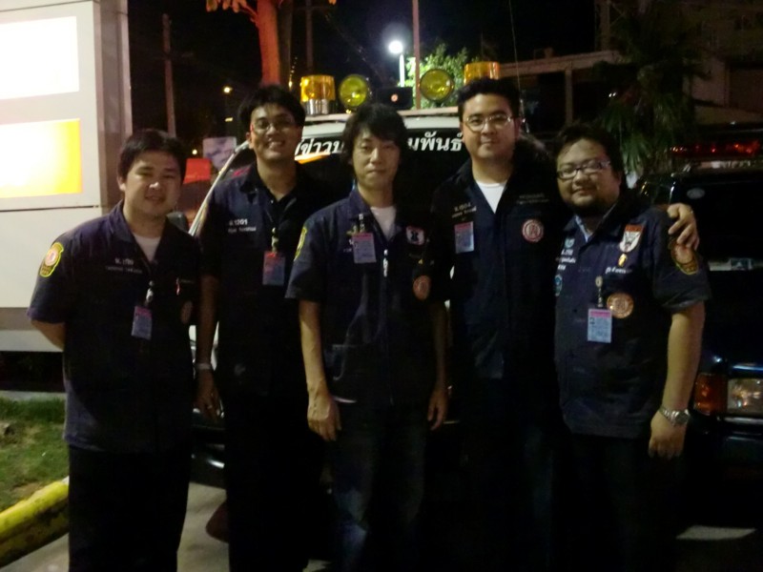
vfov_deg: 40.7
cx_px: 382
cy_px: 286
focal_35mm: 35
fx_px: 771
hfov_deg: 52.6
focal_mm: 6.3
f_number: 3.1
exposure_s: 1/15
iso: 1600
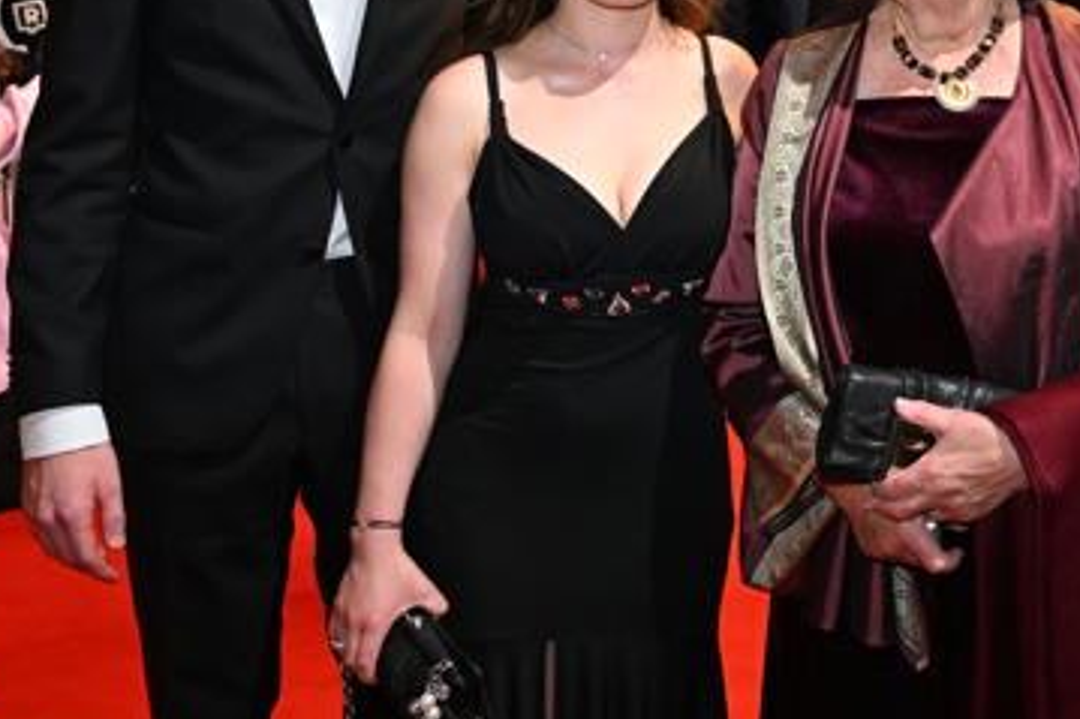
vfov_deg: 25.8
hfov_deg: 37.2
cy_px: 93
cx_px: 899
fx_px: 1528
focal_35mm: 51
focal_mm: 26.5
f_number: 5.6
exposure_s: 1/125
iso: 3200
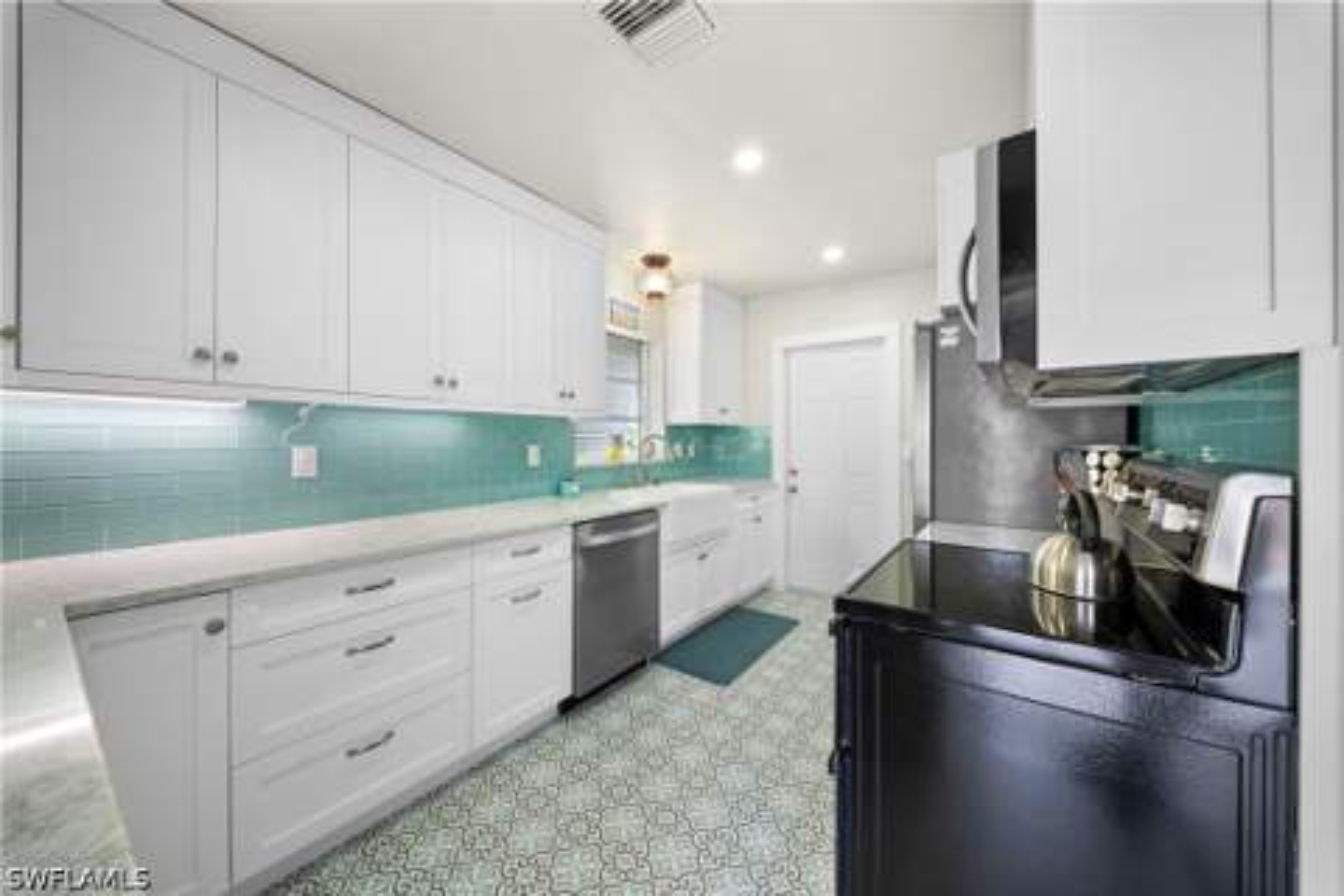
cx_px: 672
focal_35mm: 12
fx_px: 448
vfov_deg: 90.0
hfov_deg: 112.6
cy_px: 448
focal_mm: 12
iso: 2000
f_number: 11
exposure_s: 1/25
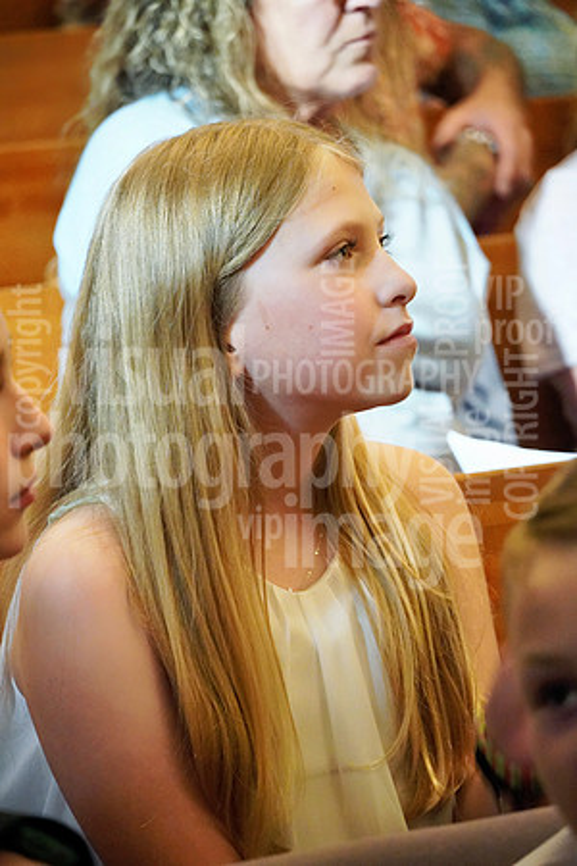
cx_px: 288
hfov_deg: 6.8
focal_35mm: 202
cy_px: 433
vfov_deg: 10.2
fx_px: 4868
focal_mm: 135
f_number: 5.6
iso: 8000
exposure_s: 1/125
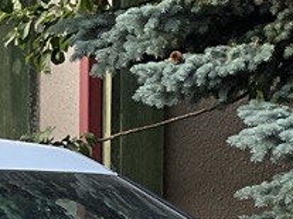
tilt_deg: -0.7
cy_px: 473
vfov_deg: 3.1
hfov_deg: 4.1
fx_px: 4035
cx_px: -238
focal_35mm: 477
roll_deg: -0.5
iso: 20
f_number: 2.8
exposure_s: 1/150
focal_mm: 9
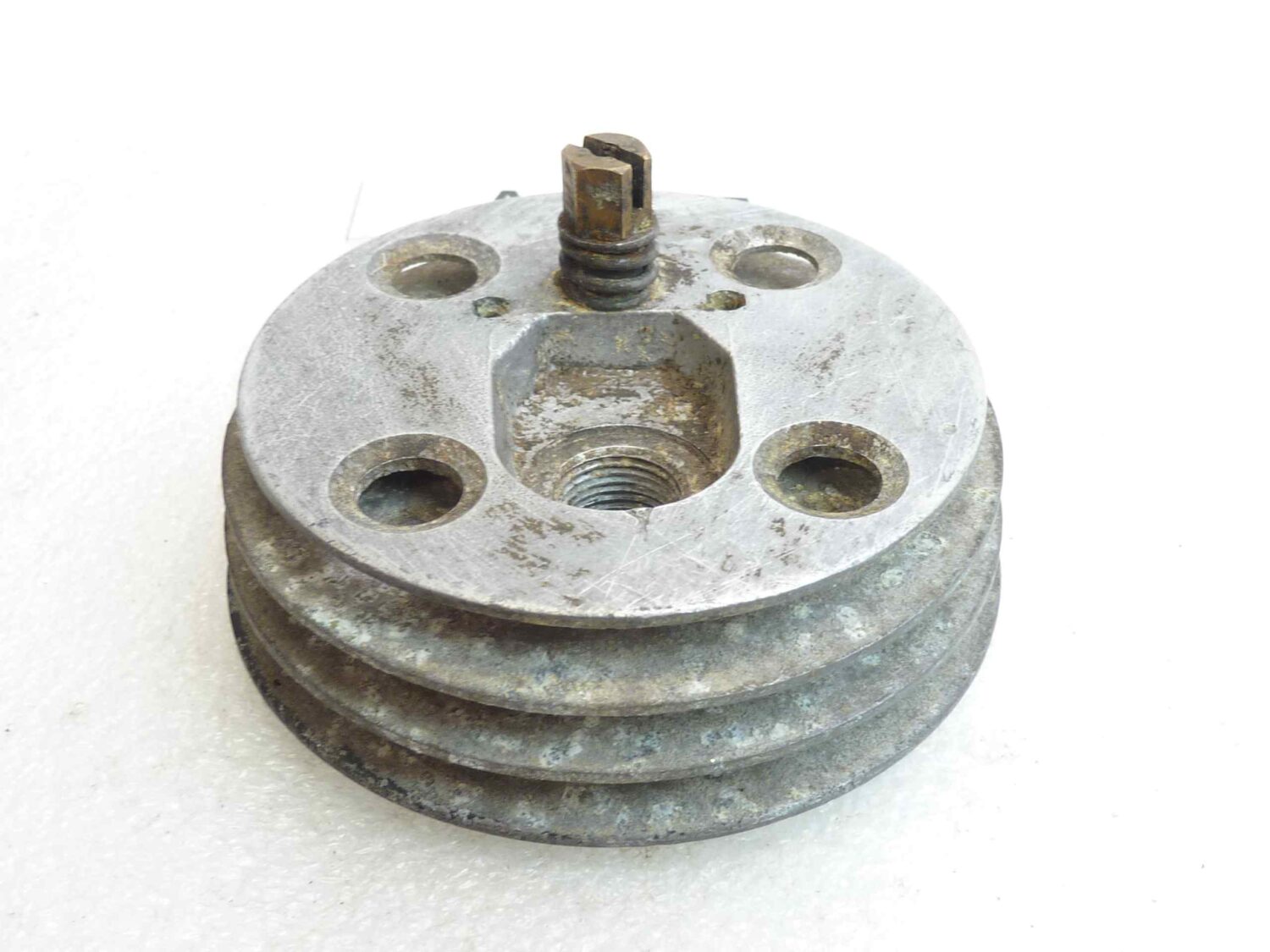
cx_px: 635
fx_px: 1394
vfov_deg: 37.7
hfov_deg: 49.0
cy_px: 476
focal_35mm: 38
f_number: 3.3
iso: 80
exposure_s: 1/10
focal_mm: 4.4
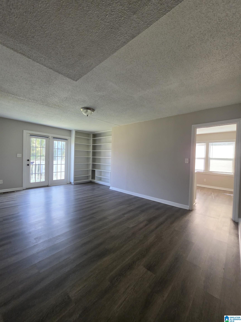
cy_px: 161
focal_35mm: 13
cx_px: 120
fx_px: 121
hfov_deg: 89.9
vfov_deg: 106.2
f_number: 1.9
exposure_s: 1/120
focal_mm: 2.2
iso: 125
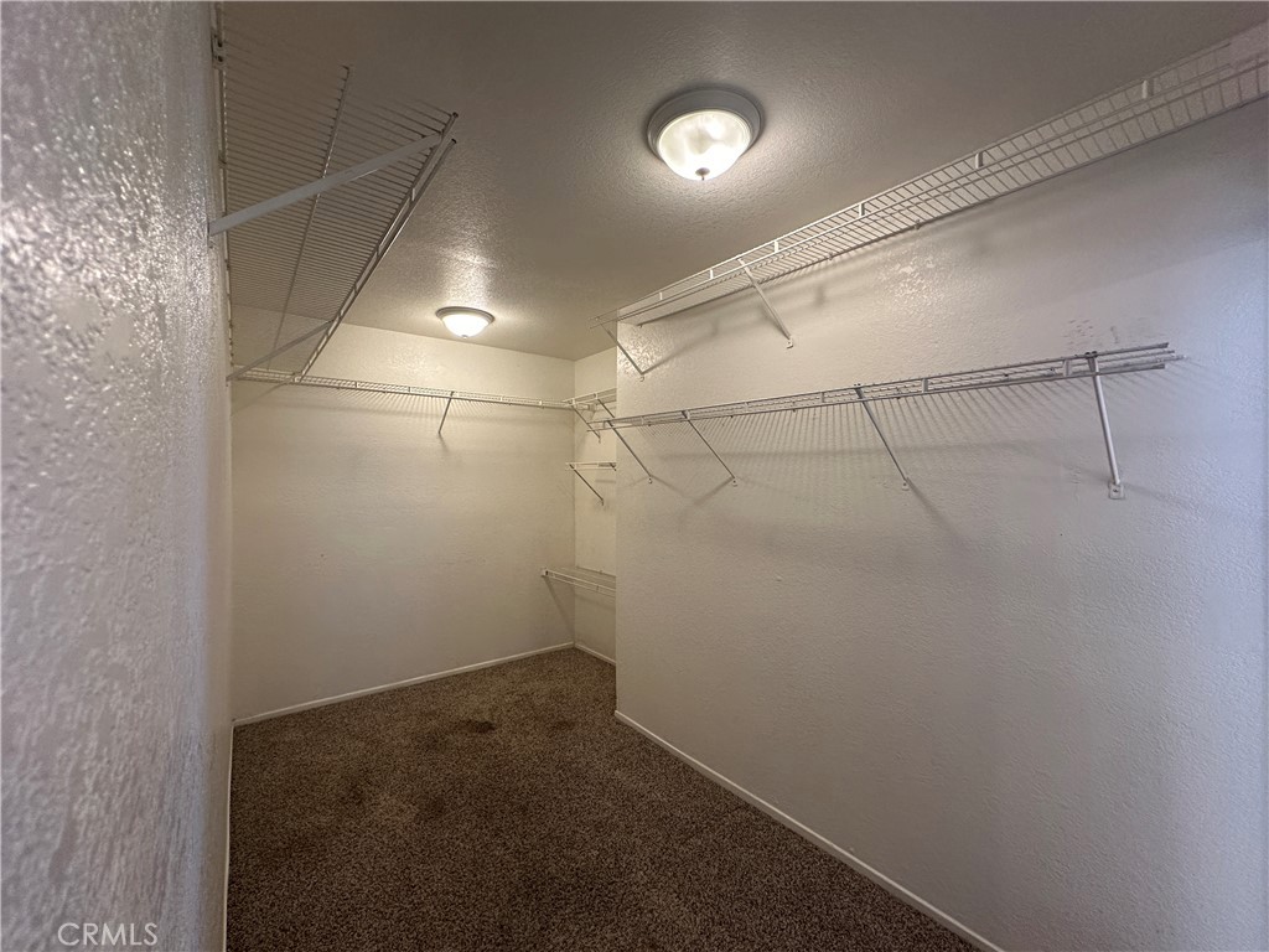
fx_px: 513
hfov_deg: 102.1
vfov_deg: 85.7
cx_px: 634
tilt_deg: +0.0
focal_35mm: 14
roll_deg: -0.1
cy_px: 476
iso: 200
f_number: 2.2
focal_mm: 2.22
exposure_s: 1/120
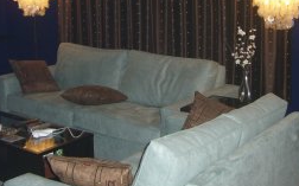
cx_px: 150
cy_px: 31
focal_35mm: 64
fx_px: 521
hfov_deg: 32.0
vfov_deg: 20.0
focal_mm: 6.2
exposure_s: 1/60
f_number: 2.7
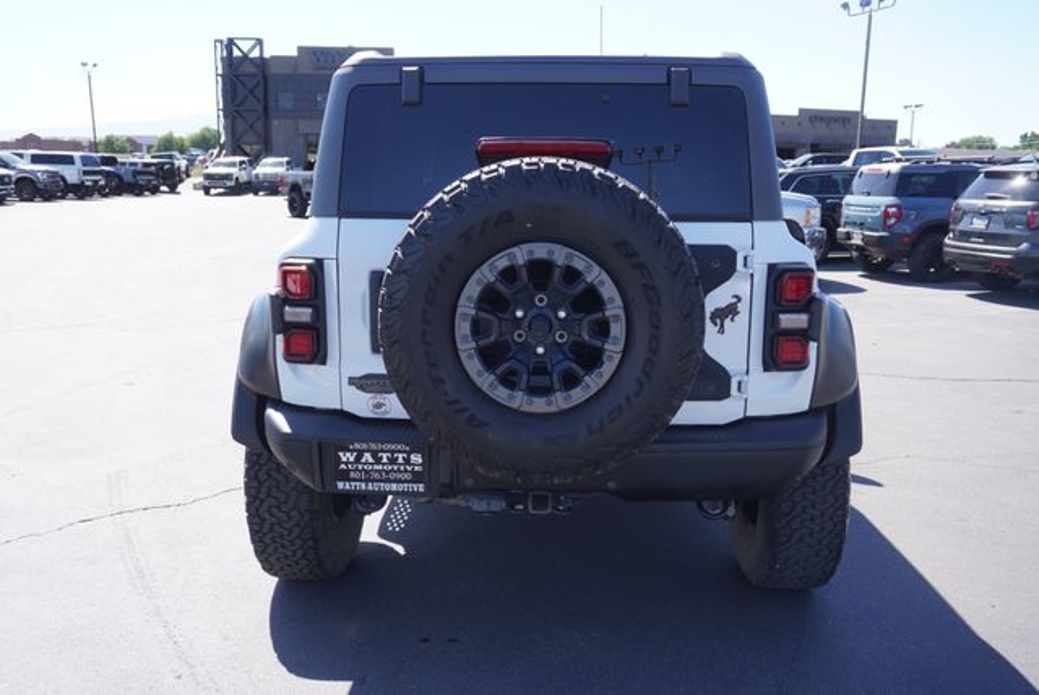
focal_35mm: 30
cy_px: 348
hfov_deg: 61.9
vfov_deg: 43.7
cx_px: 520
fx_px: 867
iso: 100
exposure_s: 1/160
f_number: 6.3
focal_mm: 20
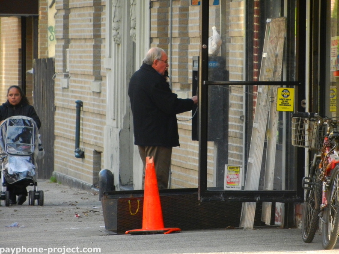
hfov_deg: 5.1
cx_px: 170
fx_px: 3800
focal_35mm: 388
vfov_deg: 3.8
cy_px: 127
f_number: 5.5
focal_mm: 69.8
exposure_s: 1/250
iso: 640
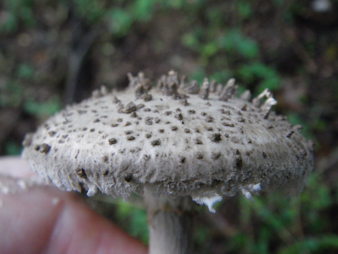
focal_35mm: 34
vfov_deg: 41.8
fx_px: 332
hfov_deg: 54.0
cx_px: 169
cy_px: 127
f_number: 3.8
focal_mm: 6.1
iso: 400
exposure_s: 1/50
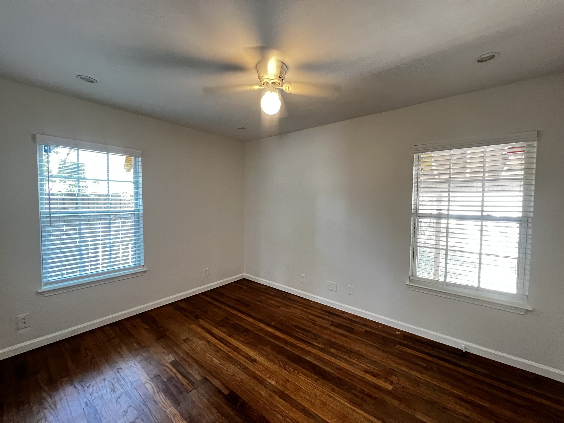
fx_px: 212
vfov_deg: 89.9
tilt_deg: -2.4
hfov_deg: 106.2
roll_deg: -0.6
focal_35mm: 13
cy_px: 212
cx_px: 282
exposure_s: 1/40
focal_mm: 1.57
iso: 1000
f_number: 1.8
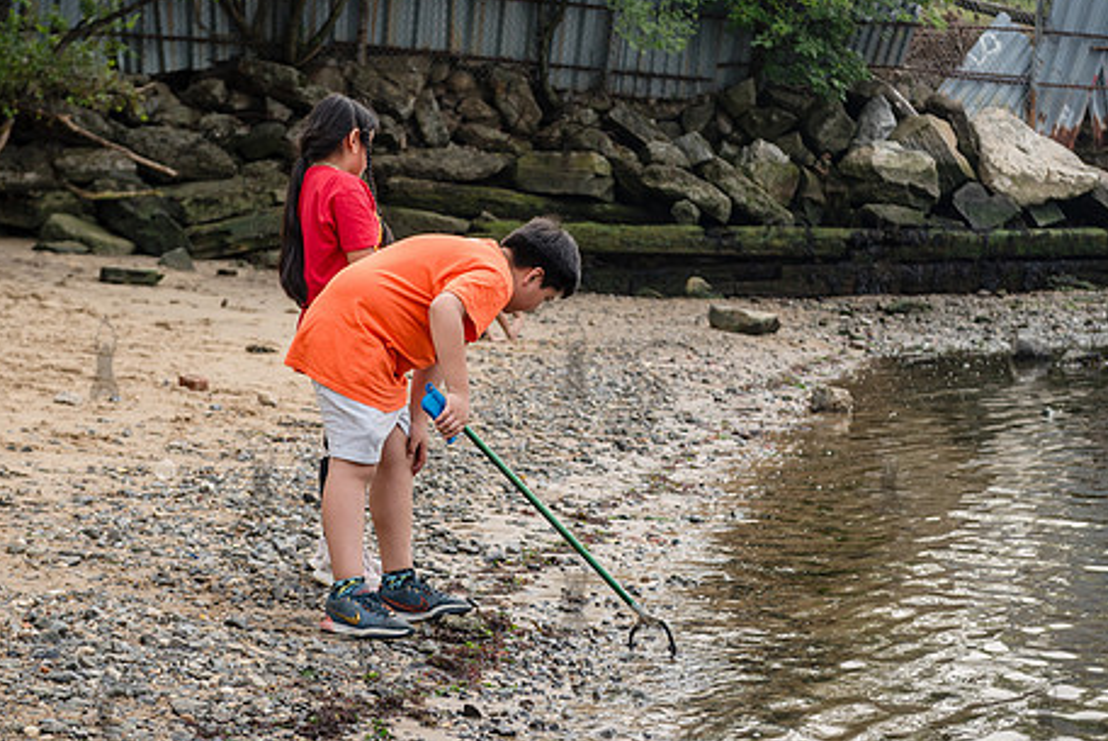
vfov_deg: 14.0
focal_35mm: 98
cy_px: 357
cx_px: 560
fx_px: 3019
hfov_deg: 20.8
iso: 200
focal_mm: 70
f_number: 4
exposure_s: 1/800
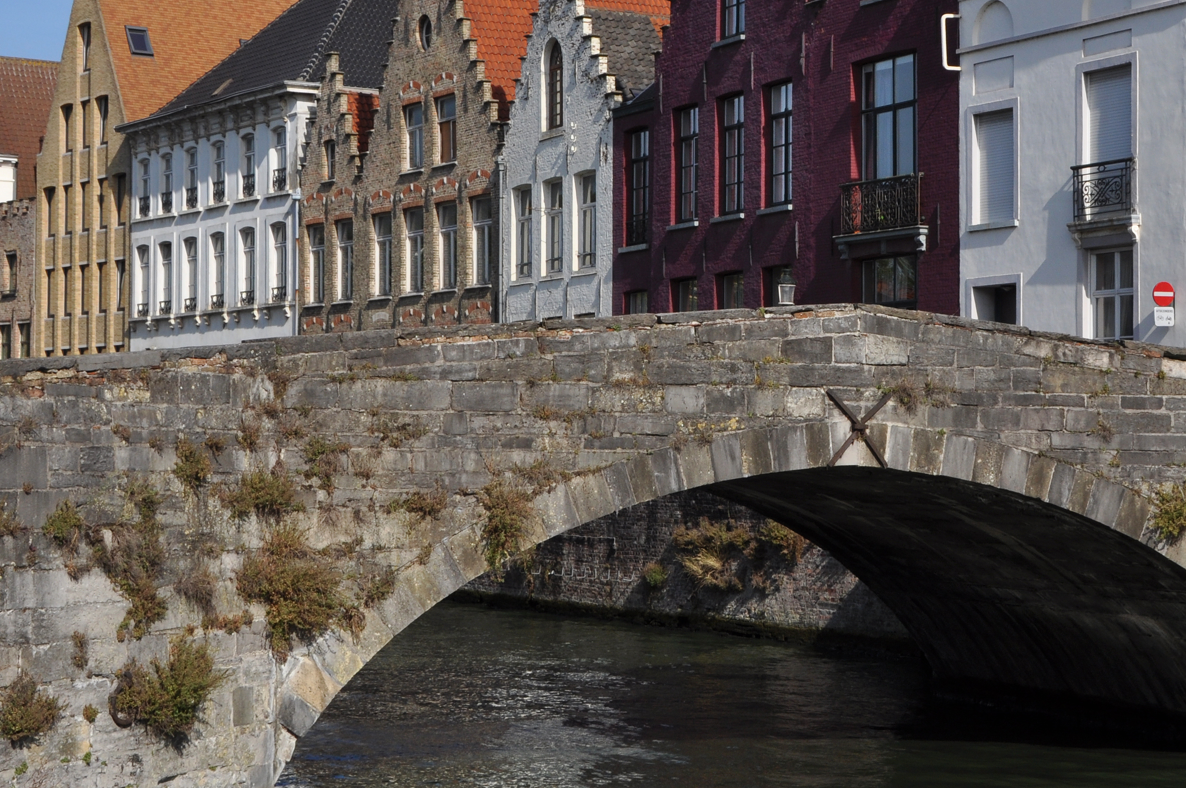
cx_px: 759
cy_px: 254
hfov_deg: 24.7
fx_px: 2698
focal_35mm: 82
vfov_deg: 16.6
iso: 200
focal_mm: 32
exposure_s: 1/250
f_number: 13
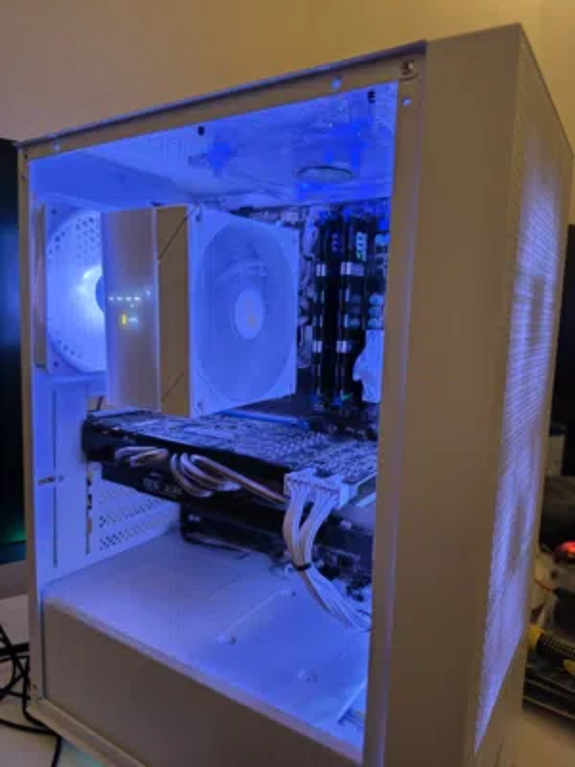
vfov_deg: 73.9
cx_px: 288
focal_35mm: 23
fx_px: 509
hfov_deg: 58.9
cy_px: 384
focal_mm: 6.5
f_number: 1.4
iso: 200
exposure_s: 1/100
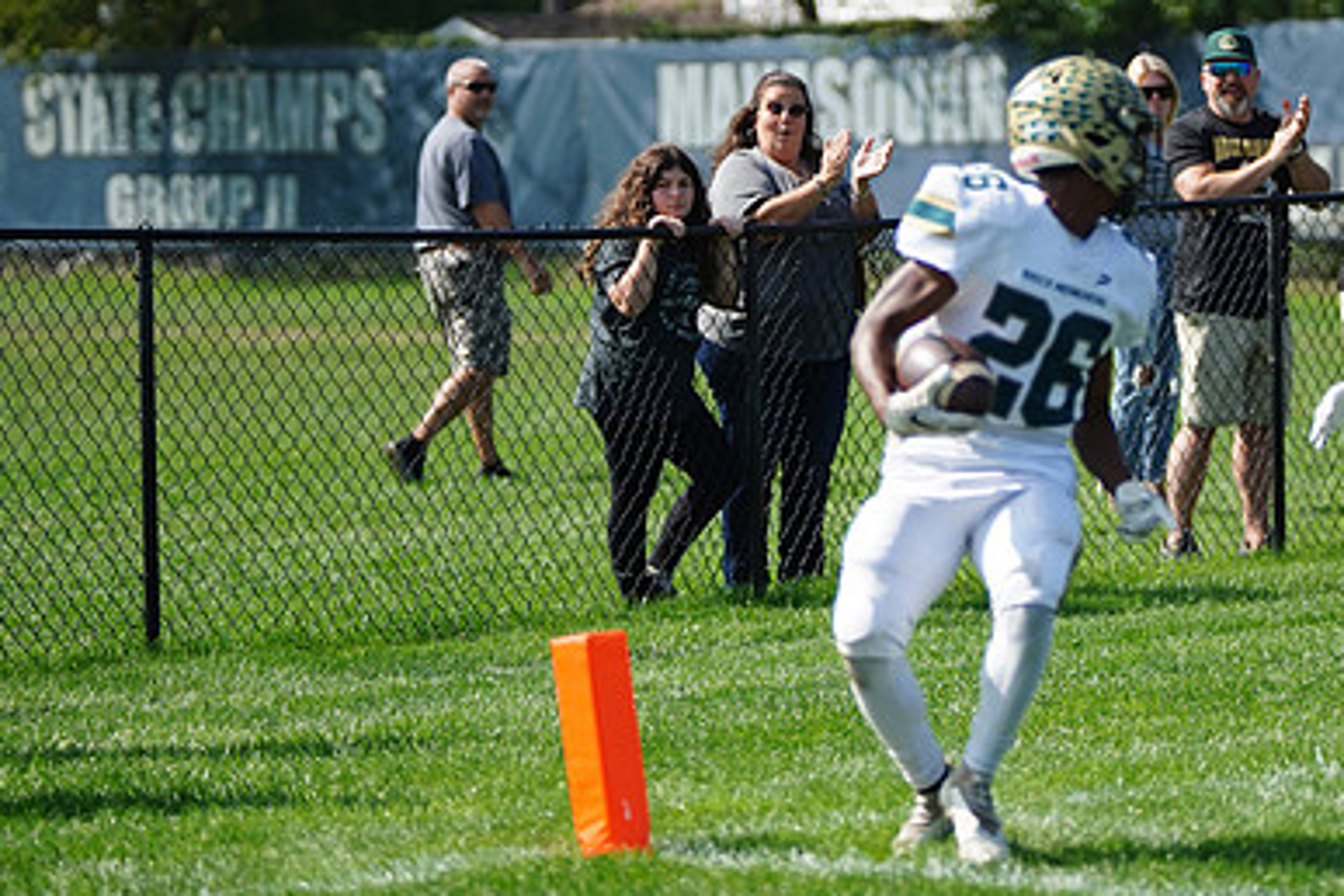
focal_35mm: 222
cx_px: 983
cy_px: 297
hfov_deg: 9.3
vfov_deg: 6.2
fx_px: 8287
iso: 400
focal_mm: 148
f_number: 2.8
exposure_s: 1/4000
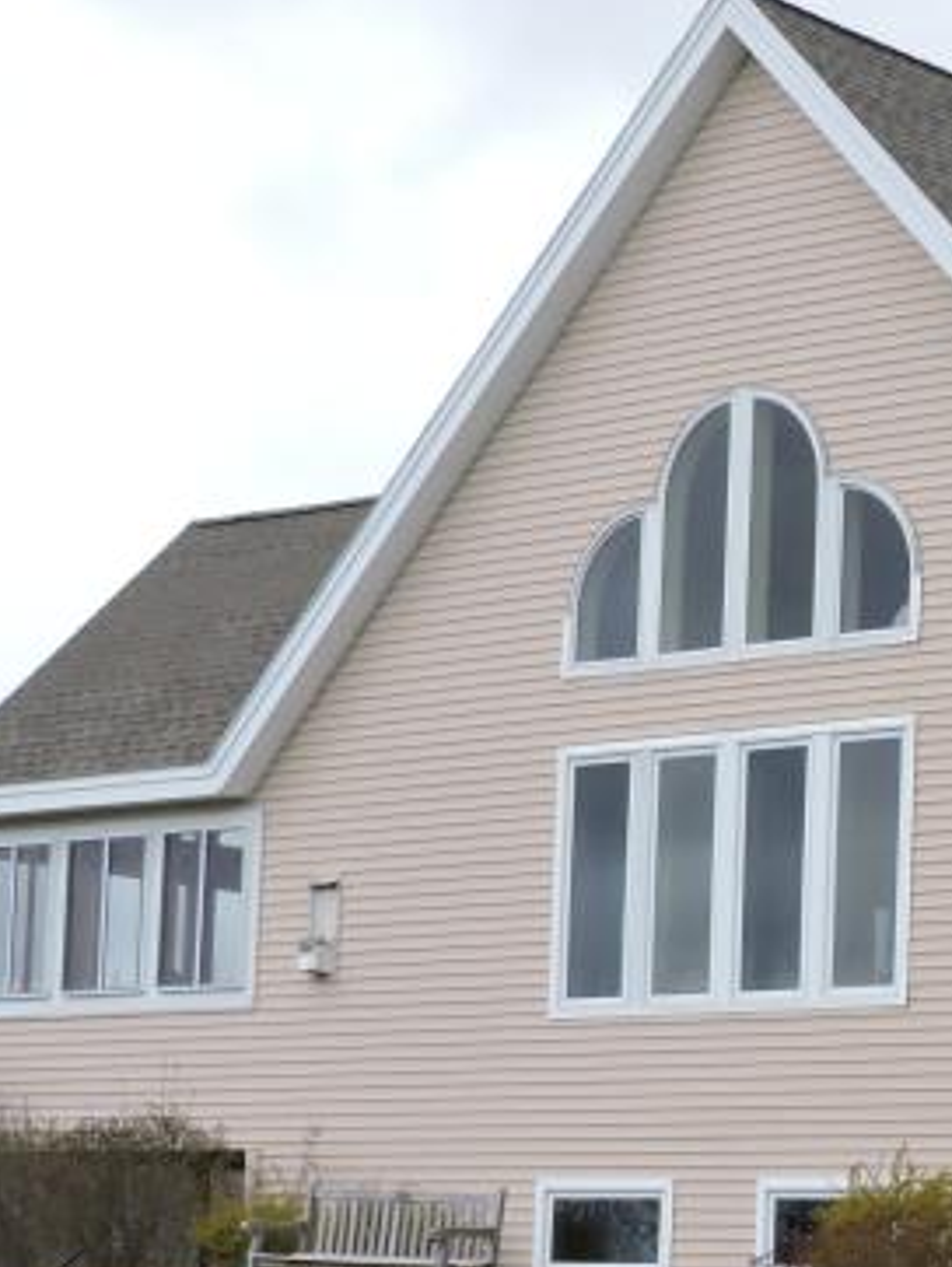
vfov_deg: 17.2
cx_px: 1260
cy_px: 1082
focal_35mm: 113
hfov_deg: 12.7
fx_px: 4139
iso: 450
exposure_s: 1/1600
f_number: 3.3
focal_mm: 7.1
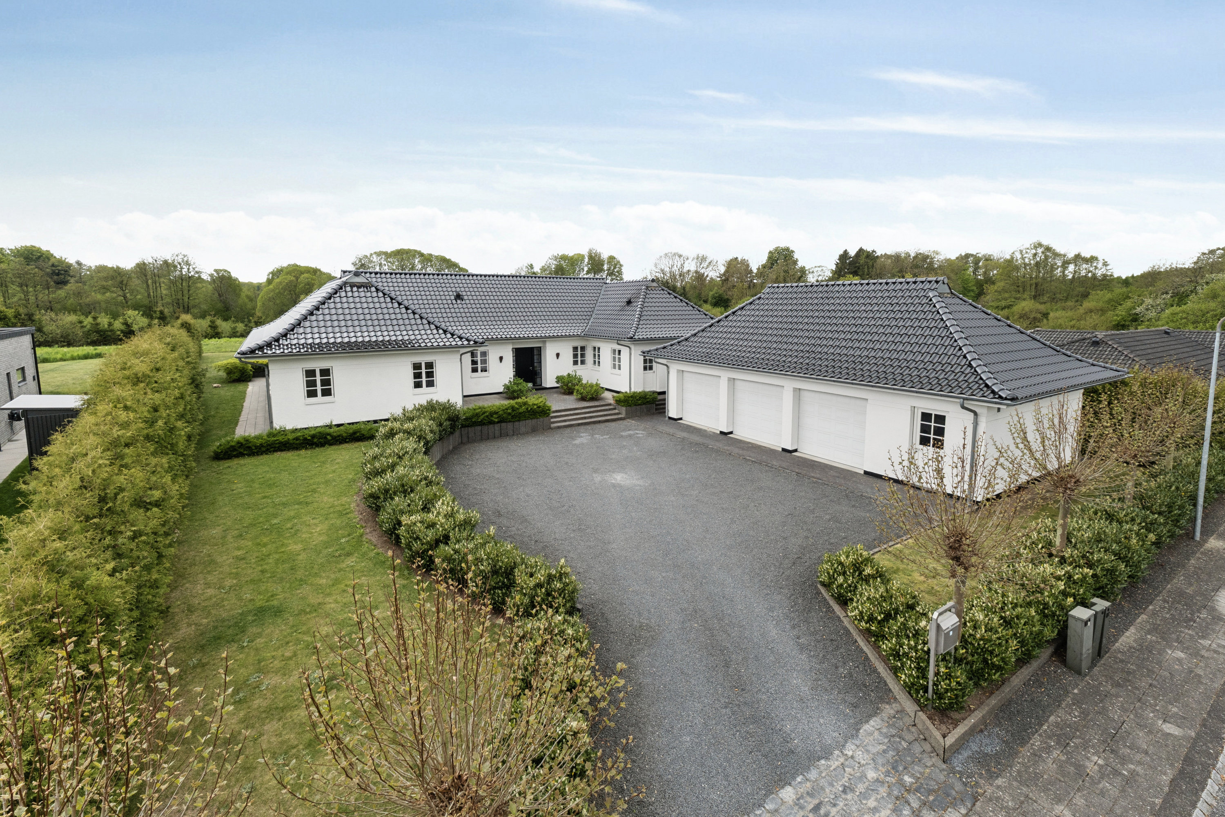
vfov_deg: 77.3
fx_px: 510
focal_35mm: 15
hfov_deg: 100.4
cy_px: 408
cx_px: 612
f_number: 8
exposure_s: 1/250
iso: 500
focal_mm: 10
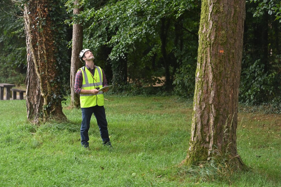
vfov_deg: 17.1
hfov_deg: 25.4
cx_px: 140
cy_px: 94
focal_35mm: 80
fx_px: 624
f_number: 5.6
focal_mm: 80
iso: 800
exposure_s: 1/320
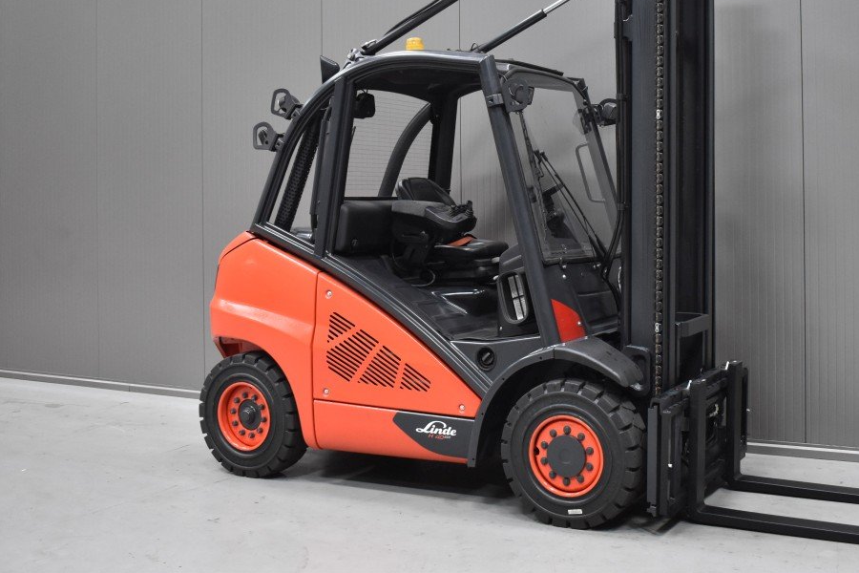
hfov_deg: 44.2
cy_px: 192
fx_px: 1050
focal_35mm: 44
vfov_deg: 30.3
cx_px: 526
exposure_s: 1/60
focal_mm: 22
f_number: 4.5
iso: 1600
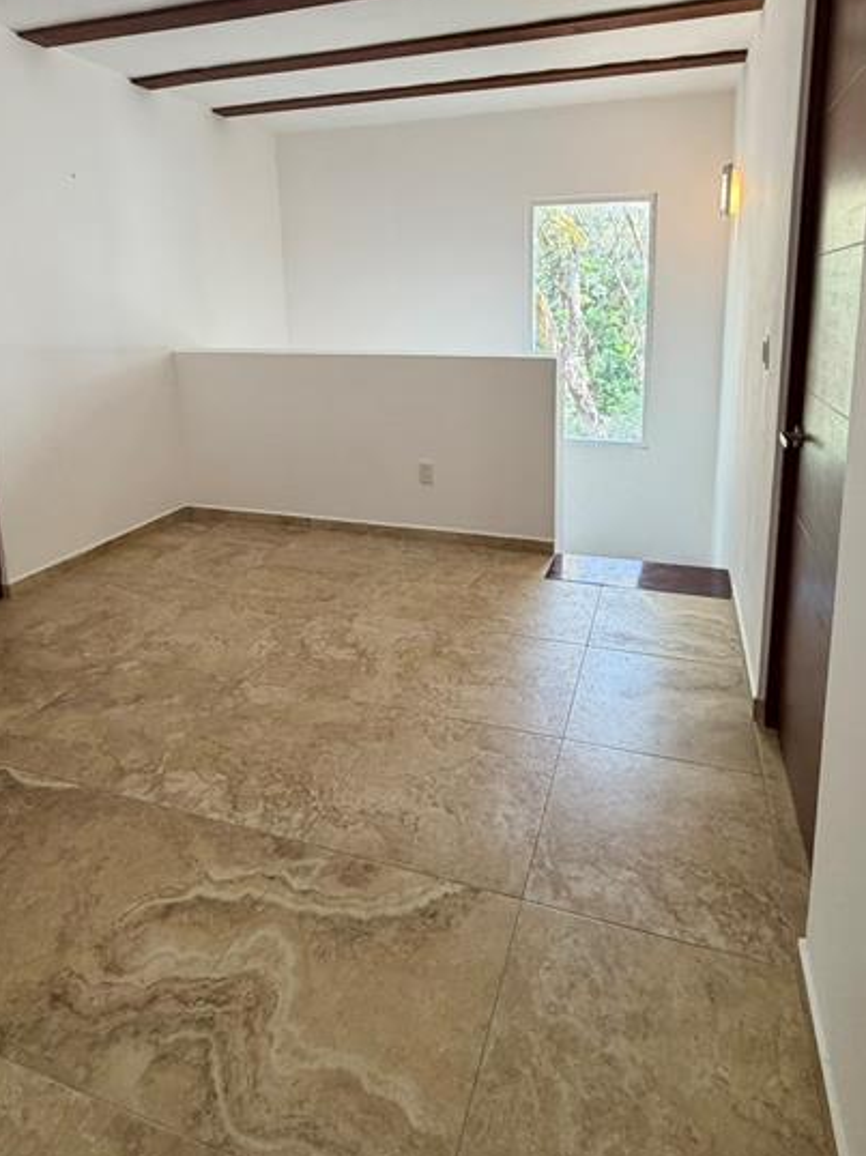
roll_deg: +1.2
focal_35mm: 20
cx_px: 471
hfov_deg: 65.8
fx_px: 668
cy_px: 413
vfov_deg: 79.8
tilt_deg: -8.8
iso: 200
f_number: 2.2
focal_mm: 2.22
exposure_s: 1/60
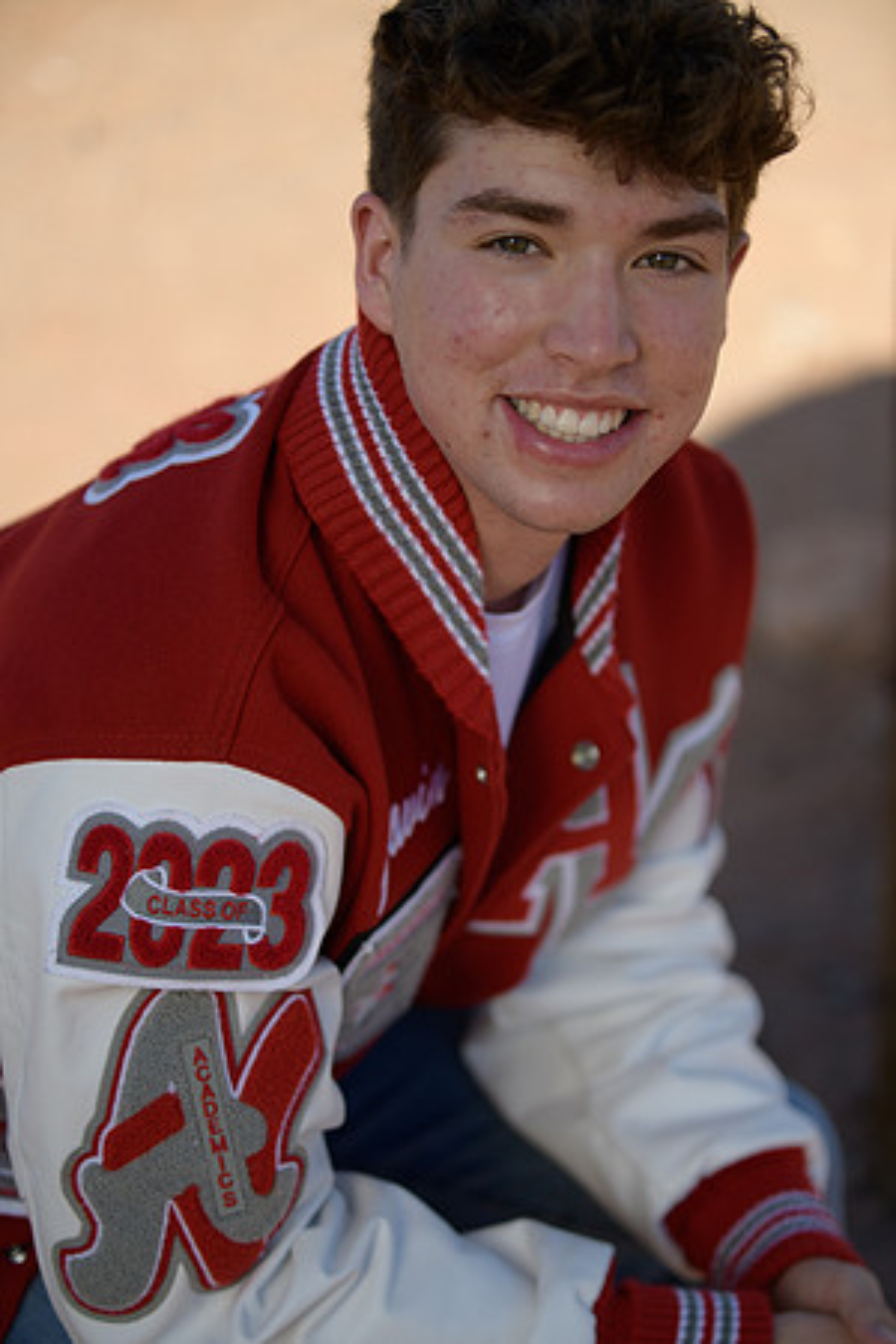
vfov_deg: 28.8
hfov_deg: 19.5
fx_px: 2613
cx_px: 448
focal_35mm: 70
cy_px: 672
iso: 200
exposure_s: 1/3200
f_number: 2.8
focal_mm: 70
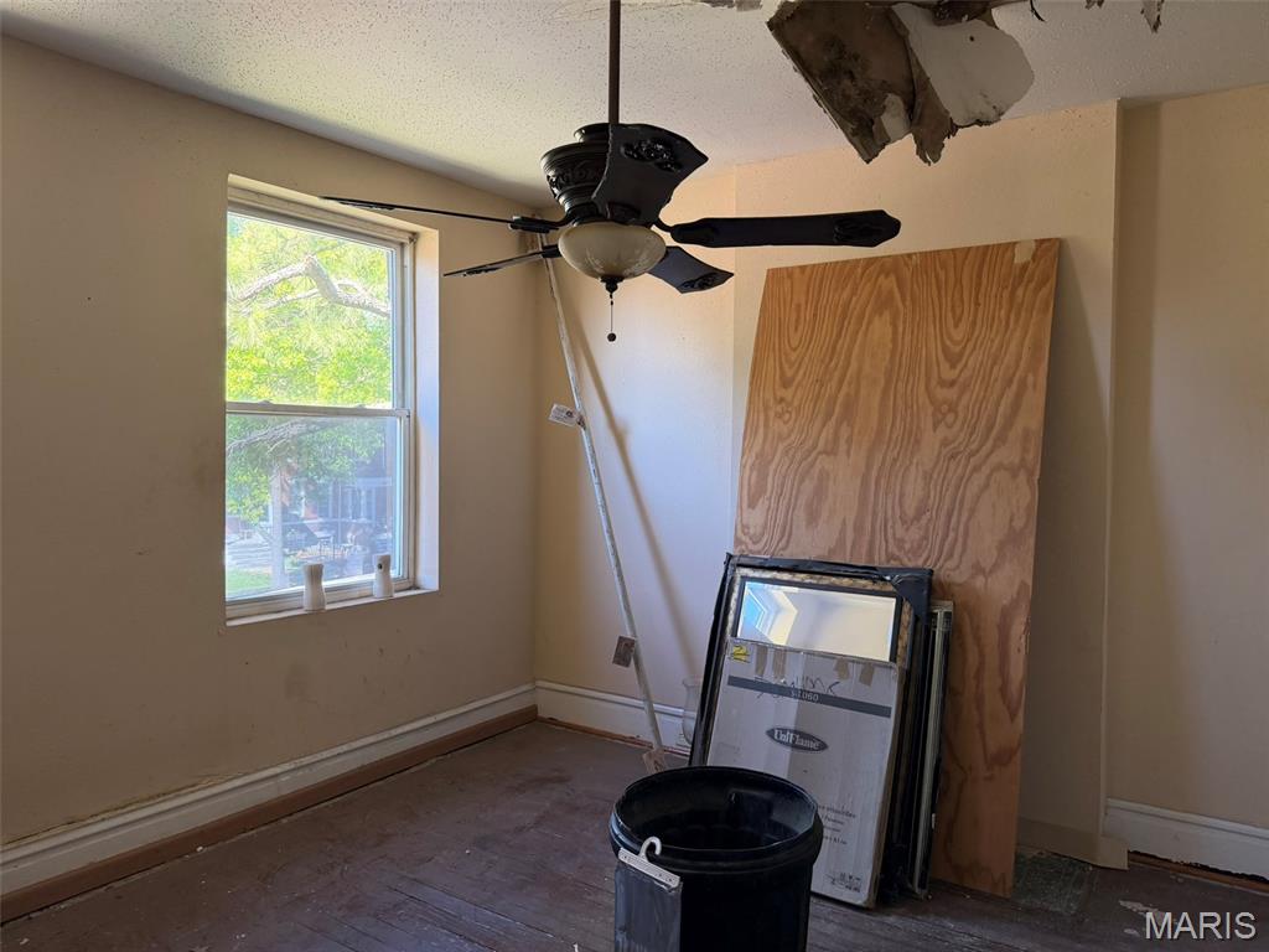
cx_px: 634
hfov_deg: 71.6
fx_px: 880
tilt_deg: -2.7
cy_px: 476
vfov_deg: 56.8
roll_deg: -0.1
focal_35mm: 24
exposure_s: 1/86
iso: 200
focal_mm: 6.76
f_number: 1.78
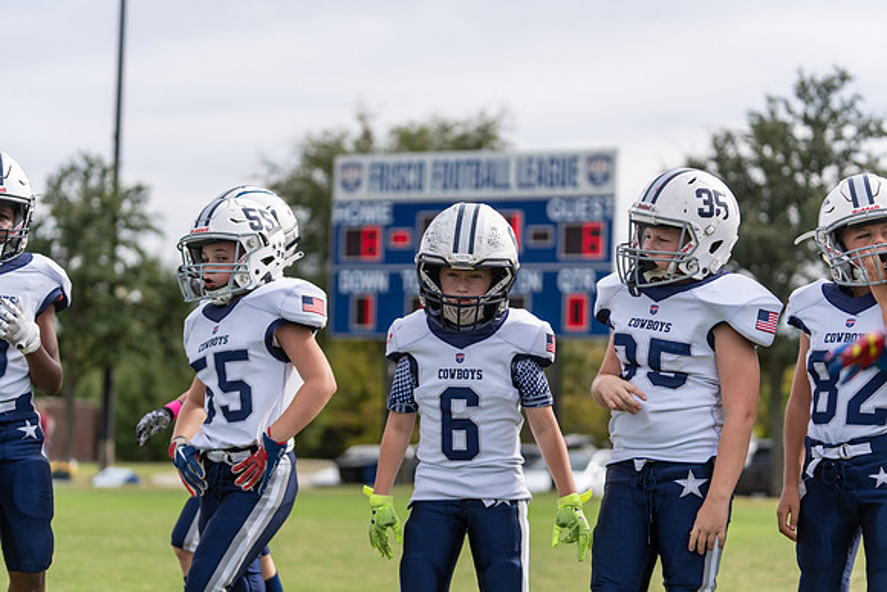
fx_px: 2045
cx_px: 444
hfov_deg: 24.5
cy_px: 296
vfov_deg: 16.5
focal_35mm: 83
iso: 125
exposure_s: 1/1600
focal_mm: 83
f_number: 2.8
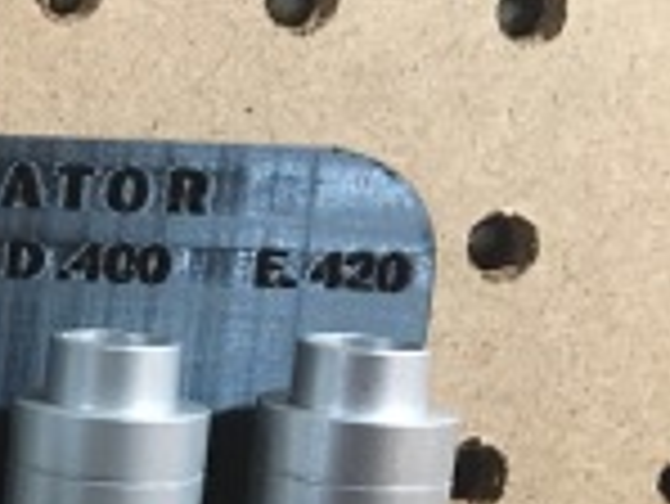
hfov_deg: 16.1
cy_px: 459
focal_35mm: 104
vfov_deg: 14.1
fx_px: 2015
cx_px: -524
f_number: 2.2
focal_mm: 4.15
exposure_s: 1/15
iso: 200
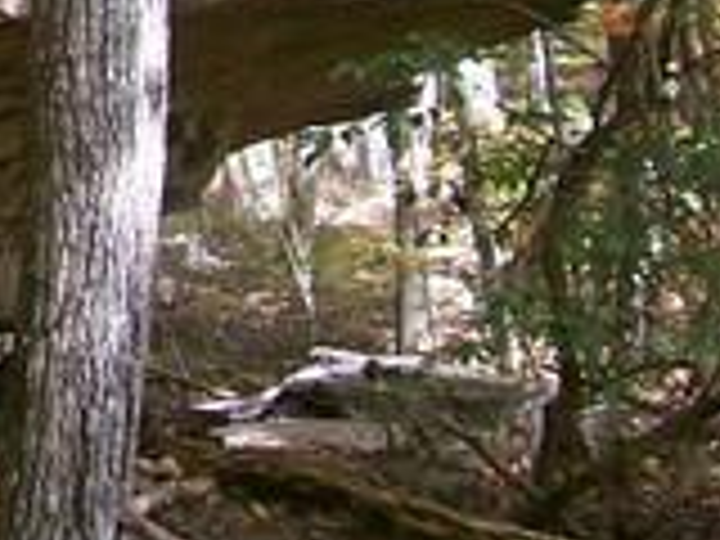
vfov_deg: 8.8
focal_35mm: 160
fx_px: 3328
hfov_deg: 11.1
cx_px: -747
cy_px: -547
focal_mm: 6
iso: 80
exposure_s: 1/66.6
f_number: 2.7
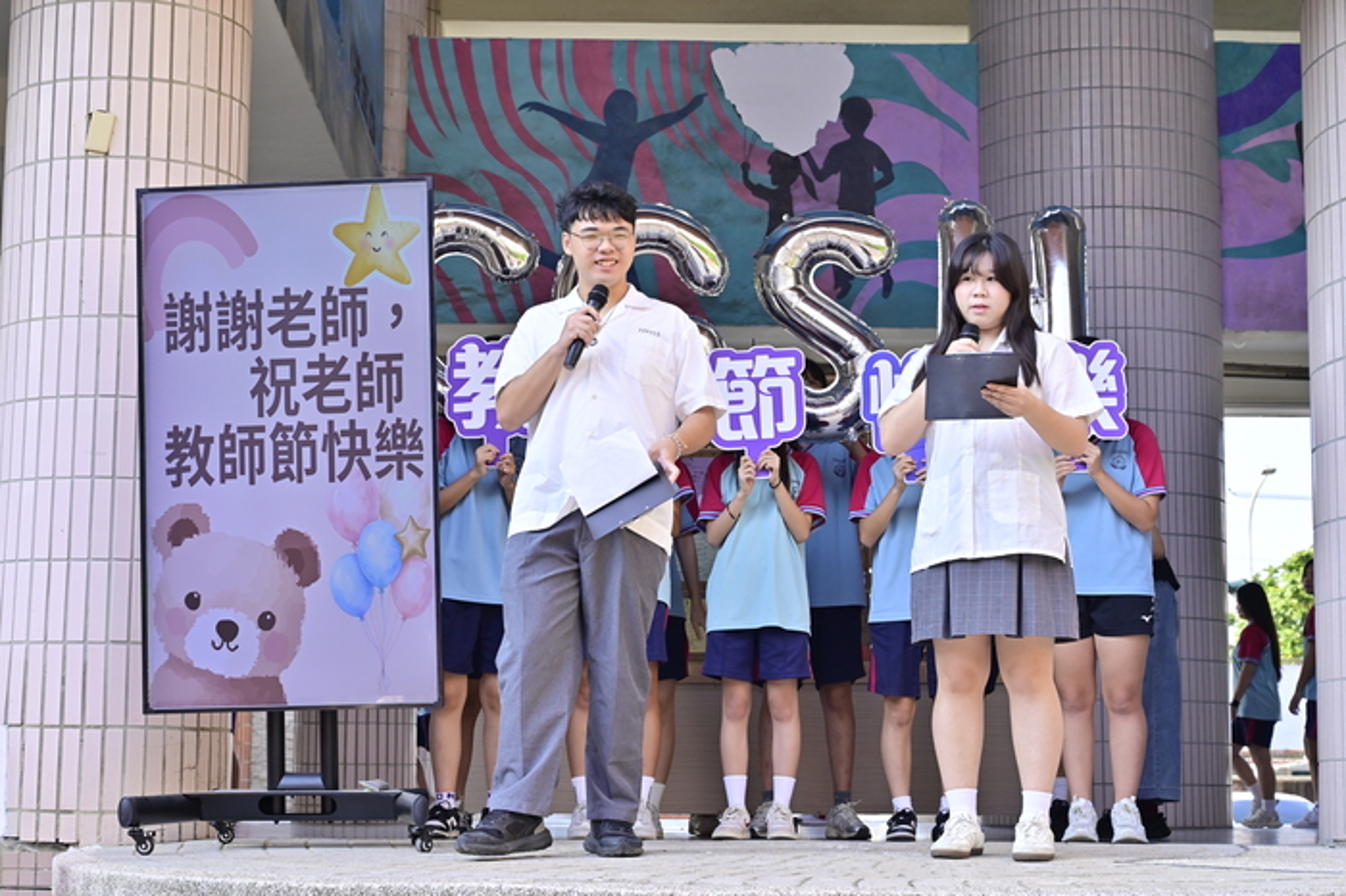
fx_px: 2354
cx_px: 673
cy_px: 448
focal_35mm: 63
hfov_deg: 31.9
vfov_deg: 21.5
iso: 400
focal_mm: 63
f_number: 7.1
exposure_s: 1/250
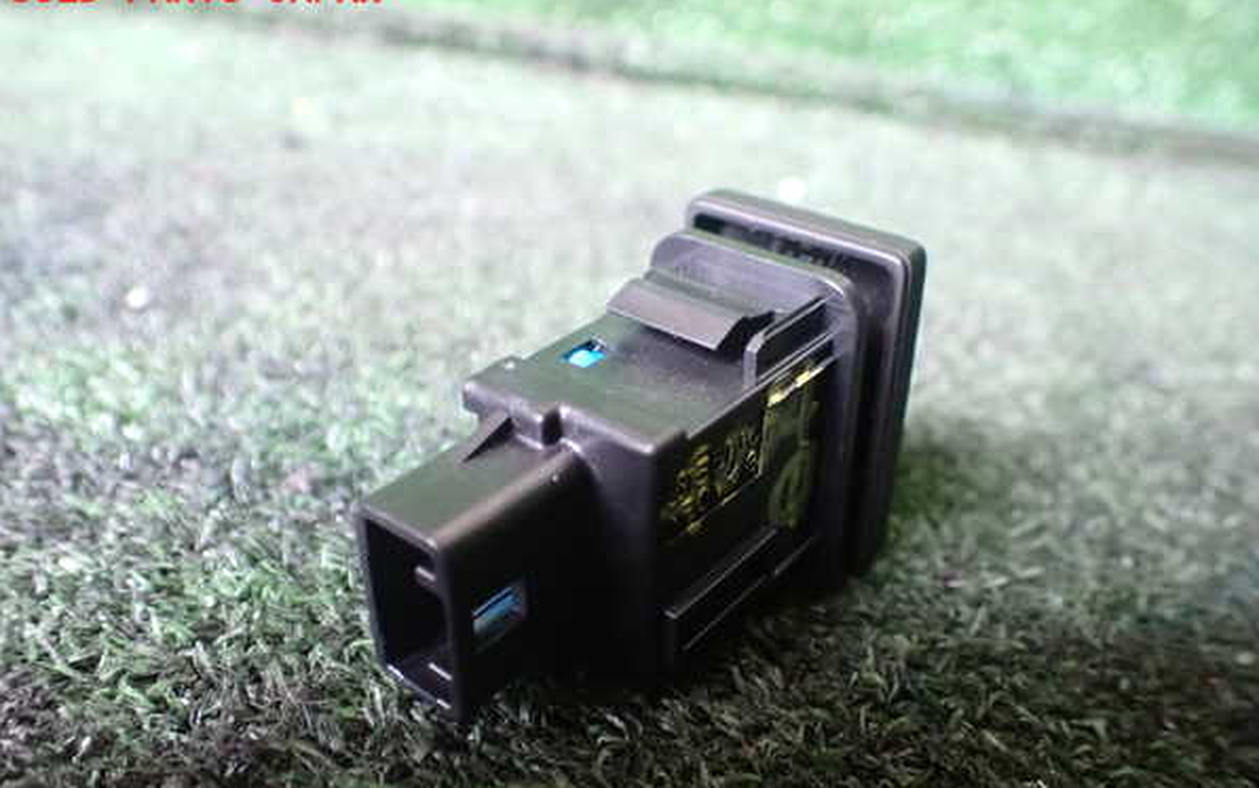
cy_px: 437
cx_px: 632
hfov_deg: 59.6
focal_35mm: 32
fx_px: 1098
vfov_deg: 39.4
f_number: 2.3
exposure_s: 1/30
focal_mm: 5.4
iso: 1600
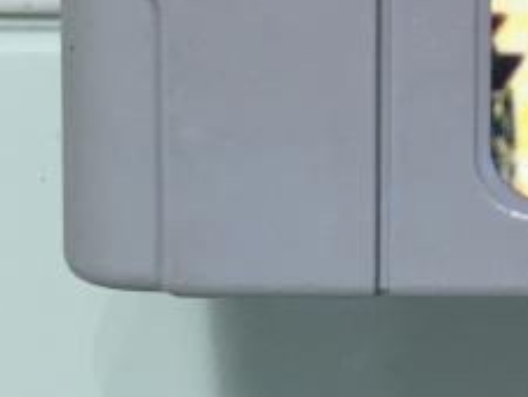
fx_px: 1572
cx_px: 901
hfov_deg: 16.5
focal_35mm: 103
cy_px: -240
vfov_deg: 13.4
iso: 50
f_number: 2.2
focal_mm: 4.15
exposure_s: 1/33
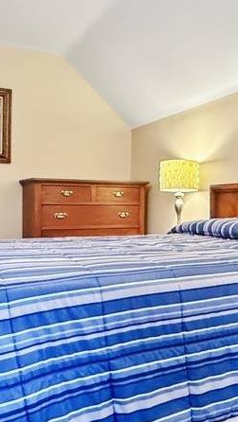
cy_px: 224
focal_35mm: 35
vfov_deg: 56.6
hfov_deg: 33.7
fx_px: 393
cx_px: 108
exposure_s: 1/60
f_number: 2.2
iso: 800
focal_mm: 2.22
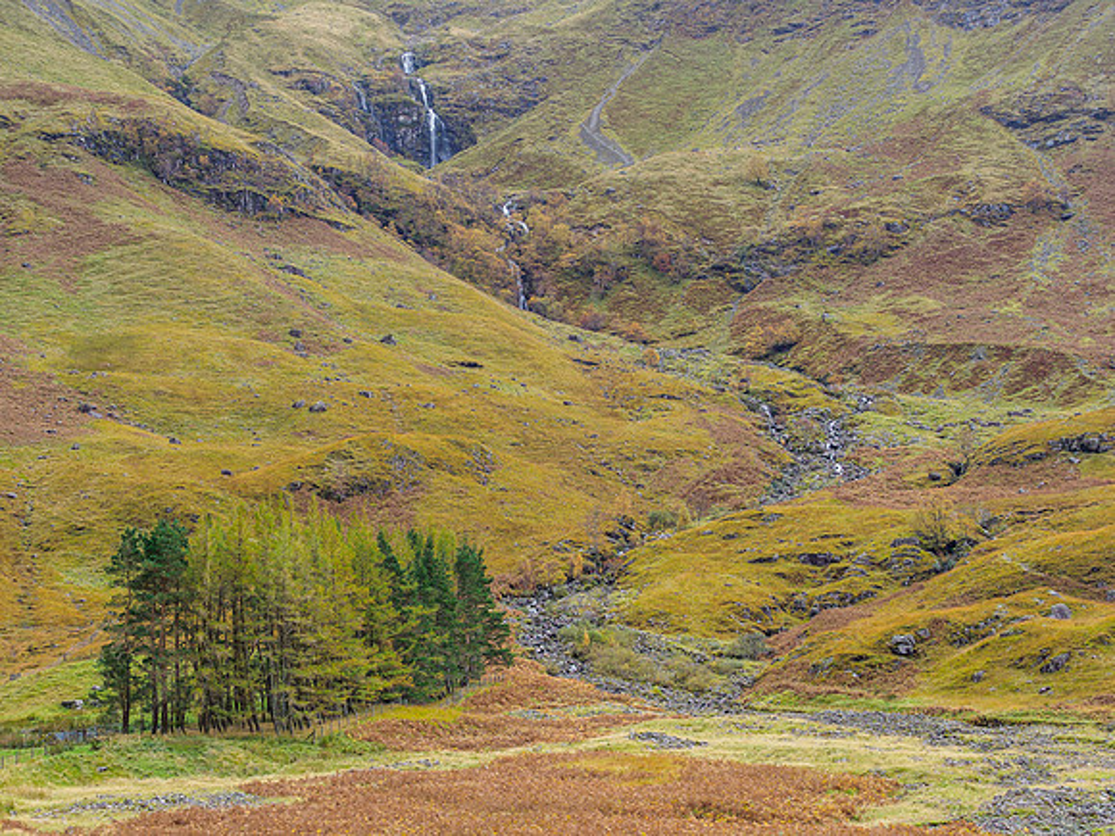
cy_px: 418
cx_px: 558
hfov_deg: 24.4
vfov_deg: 18.4
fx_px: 2577
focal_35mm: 80
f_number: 7.1
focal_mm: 40
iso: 200
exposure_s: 1/80
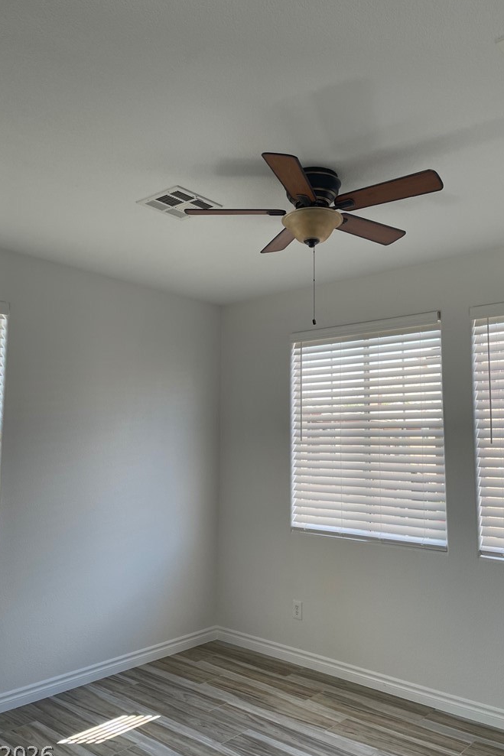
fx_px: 588
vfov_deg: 65.5
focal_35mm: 28
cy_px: 381
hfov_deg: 46.4
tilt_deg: +6.5
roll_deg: -0.1
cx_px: 237
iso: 32
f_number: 1.6
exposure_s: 1/180
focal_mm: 4.2
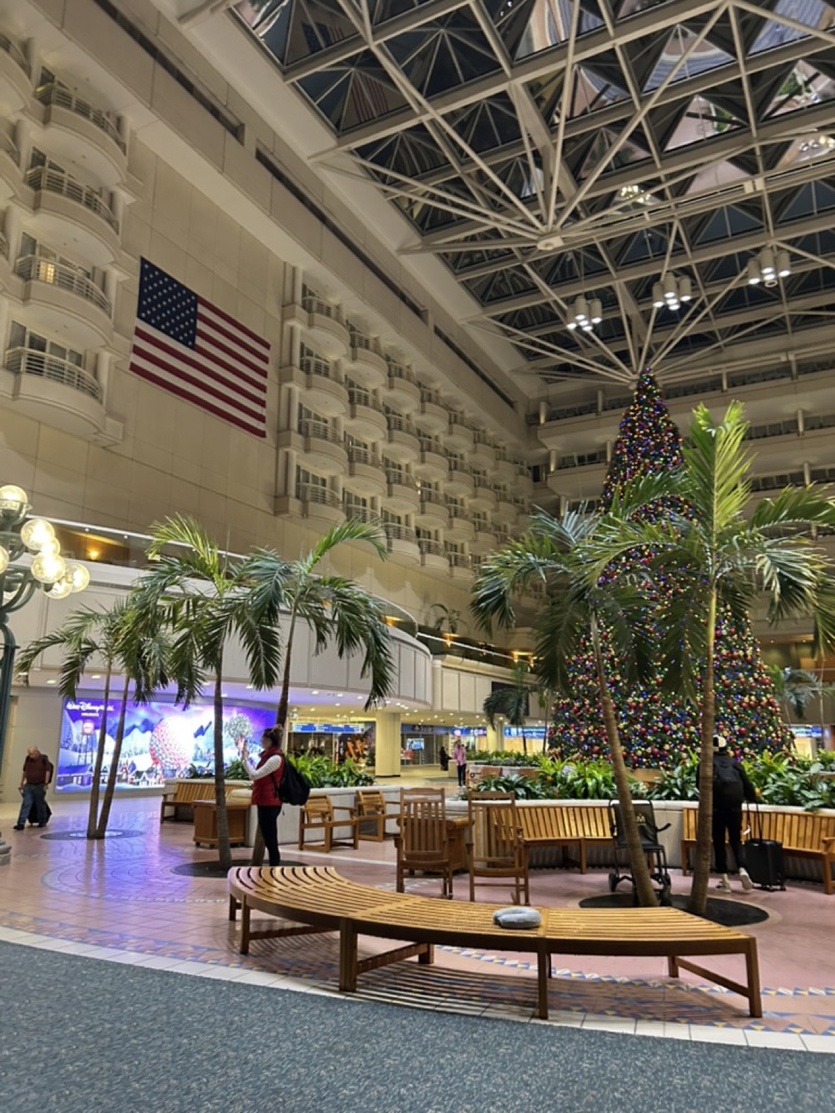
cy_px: 556
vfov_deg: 67.3
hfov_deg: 53.1
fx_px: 836
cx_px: 418
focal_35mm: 26
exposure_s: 1/60
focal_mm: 5.7
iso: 320
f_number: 1.5
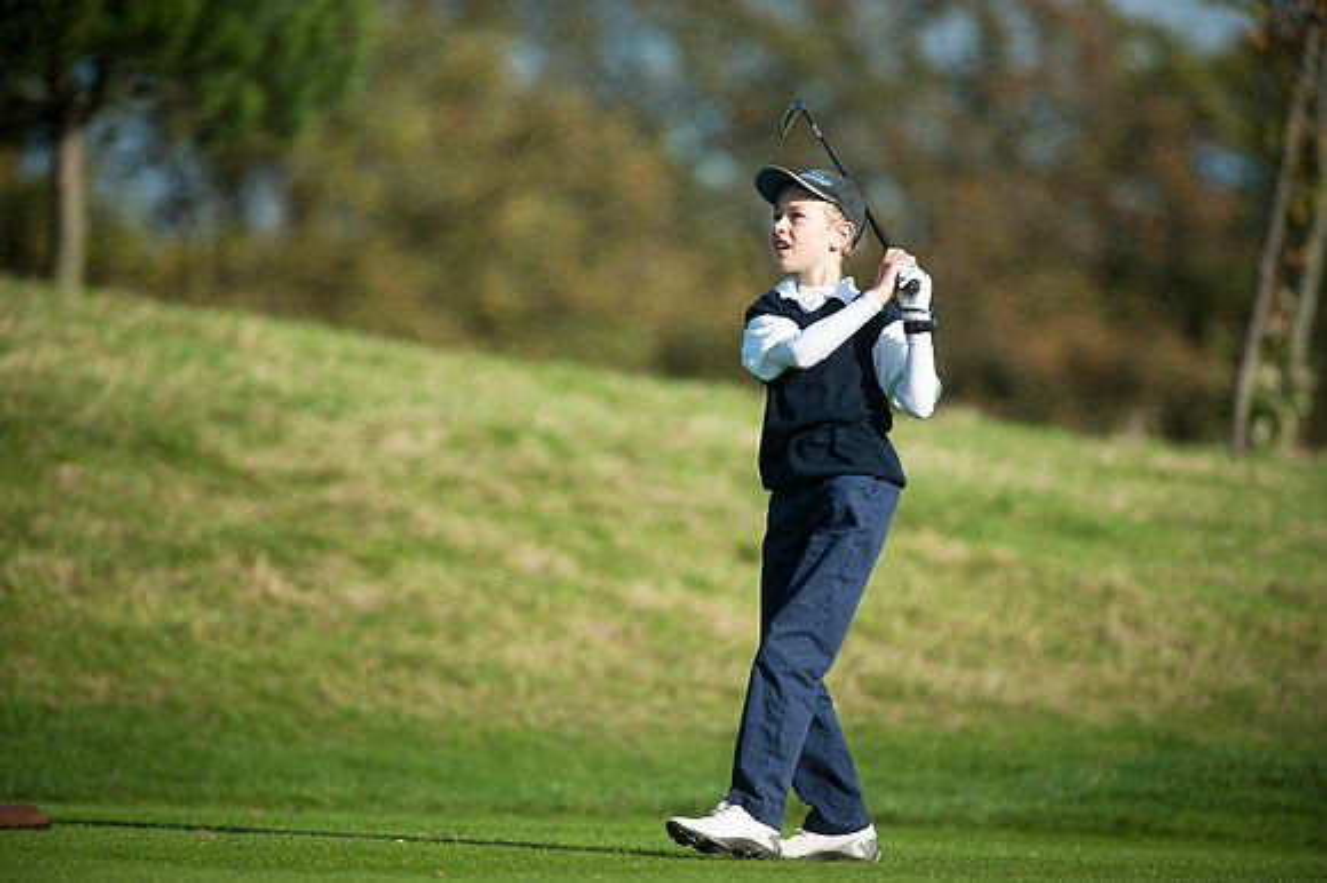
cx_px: 664
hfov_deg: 6.9
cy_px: 442
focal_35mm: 300
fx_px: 11052
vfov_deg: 4.6
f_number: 4
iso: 400
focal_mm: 300
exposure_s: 1/3200
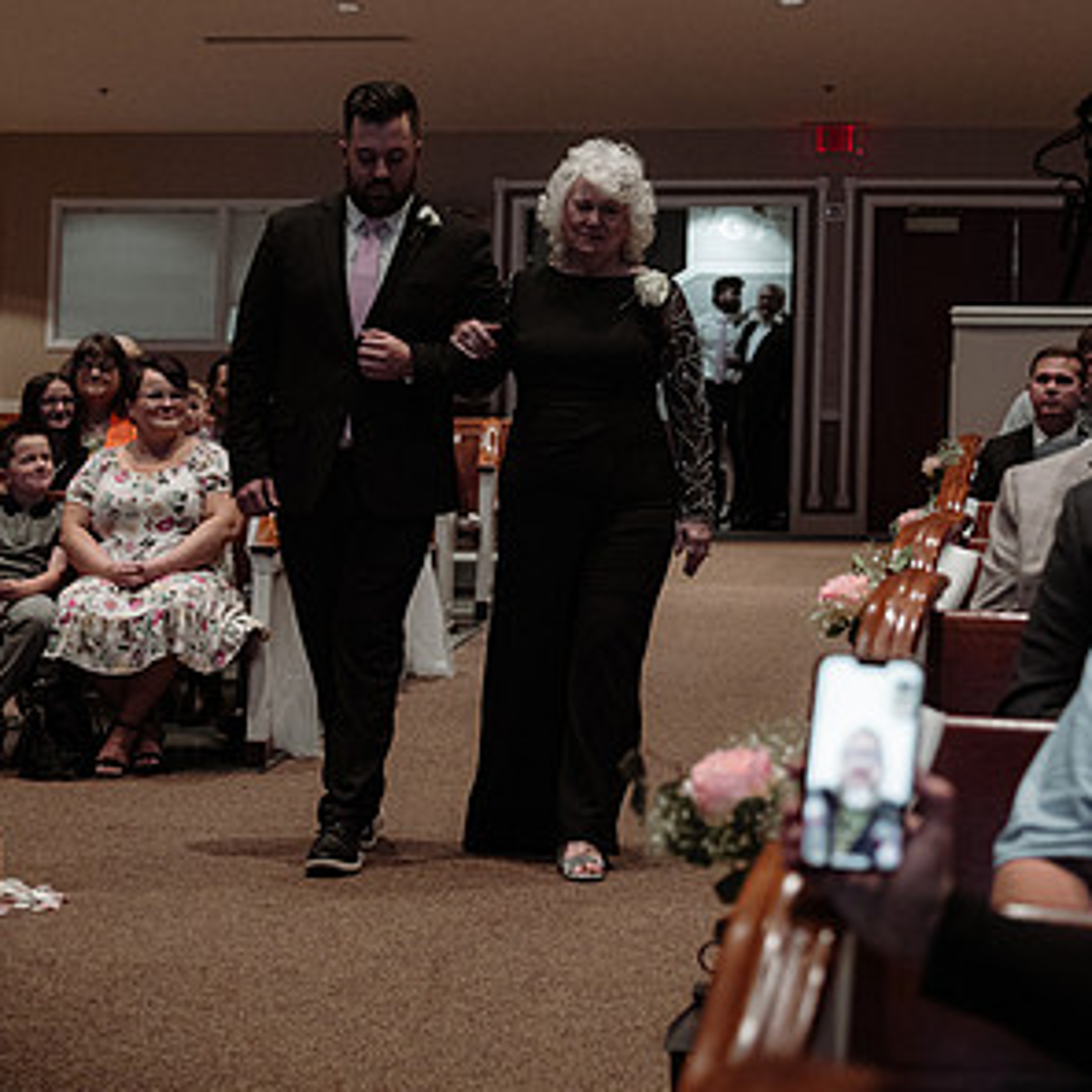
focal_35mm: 80
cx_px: 542
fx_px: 2855
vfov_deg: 21.5
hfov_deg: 21.7
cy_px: 269
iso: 3200
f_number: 4
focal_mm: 62
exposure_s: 1/250
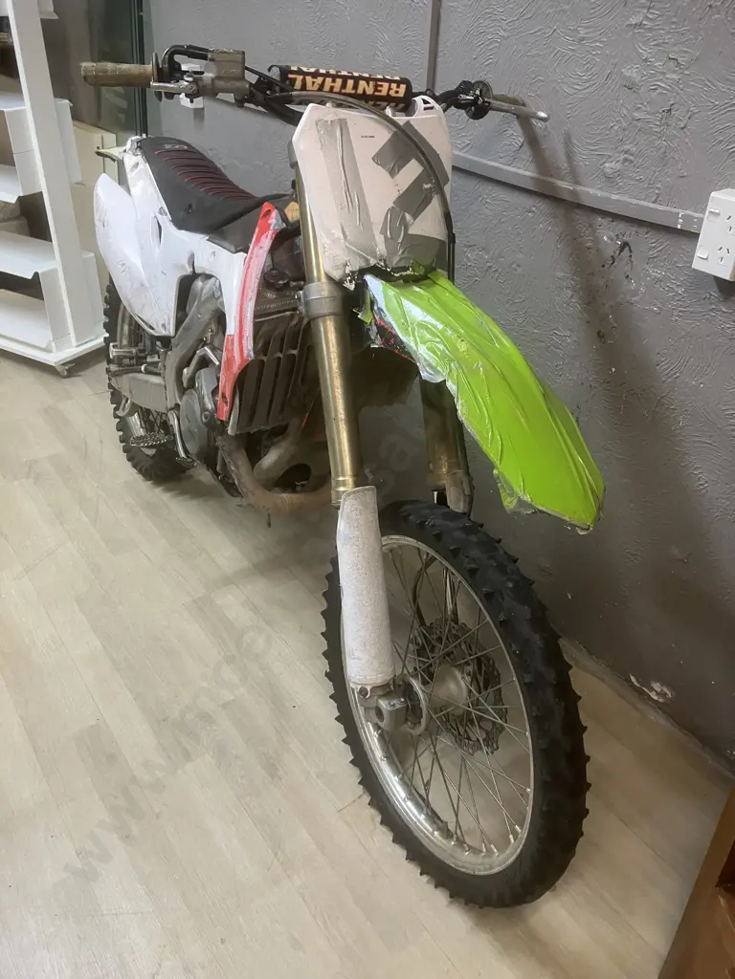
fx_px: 793
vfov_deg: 63.4
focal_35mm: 28
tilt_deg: -30.0
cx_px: 368
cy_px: 490
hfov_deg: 49.7
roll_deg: -0.9
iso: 160
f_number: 1.8
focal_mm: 3.99
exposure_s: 1/50
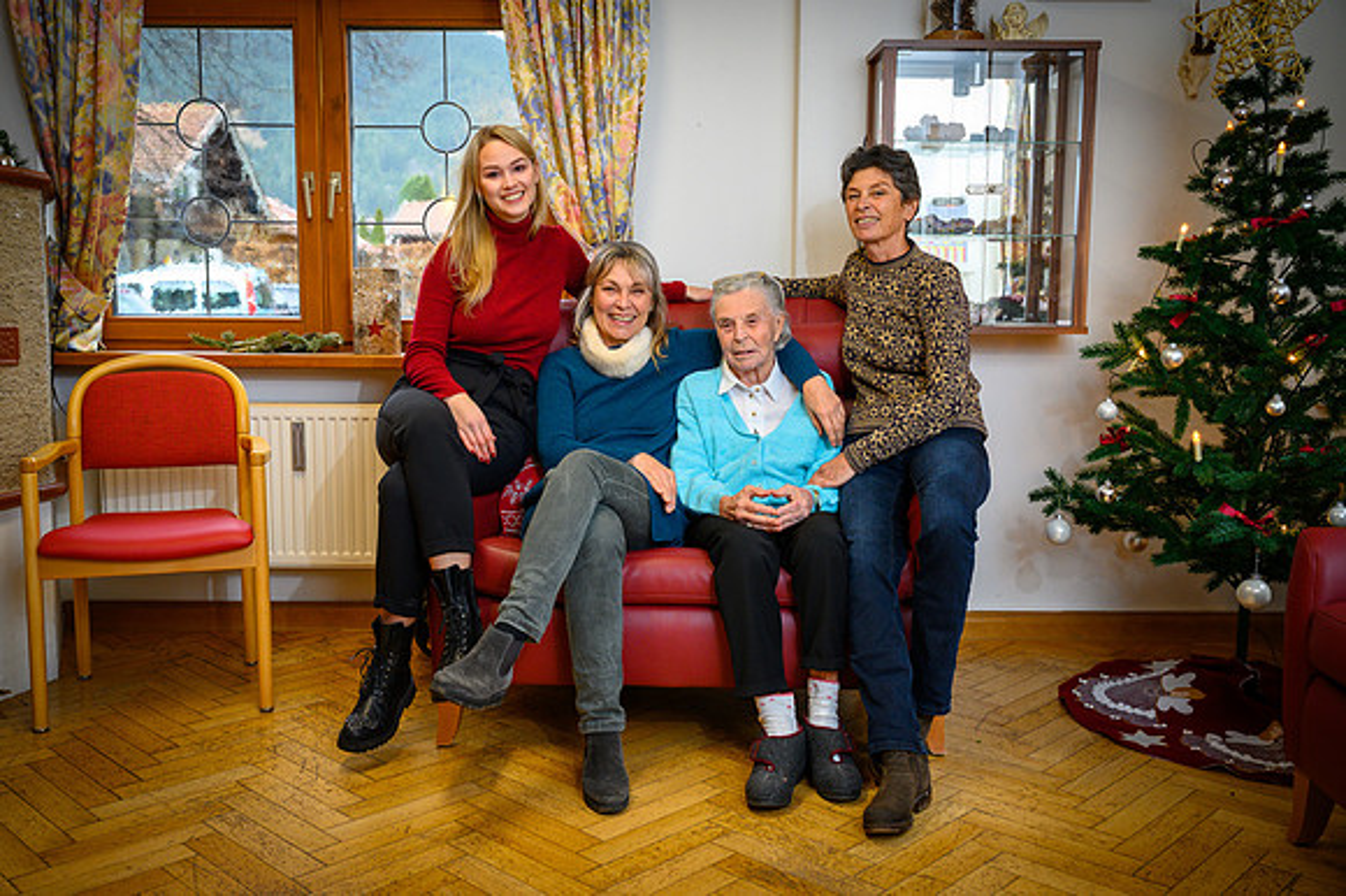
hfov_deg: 58.7
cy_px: 448
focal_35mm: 32
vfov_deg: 41.1
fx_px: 1196
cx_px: 673
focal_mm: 32
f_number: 4
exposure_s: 1/100
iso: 800
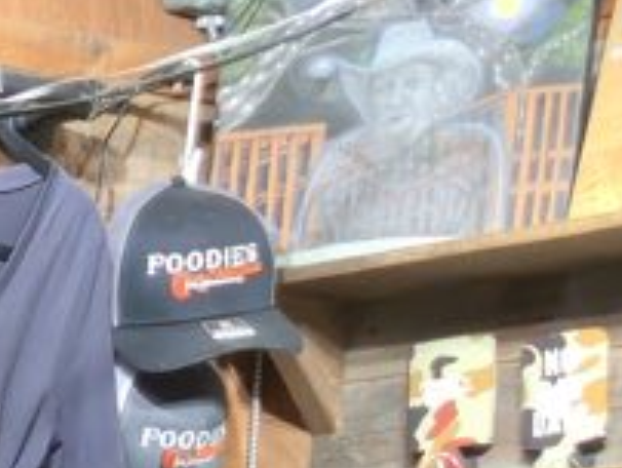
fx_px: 3274
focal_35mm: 182
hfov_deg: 9.8
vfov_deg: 7.5
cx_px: -748
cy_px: 1250
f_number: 1.8
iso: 200
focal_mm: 5.4
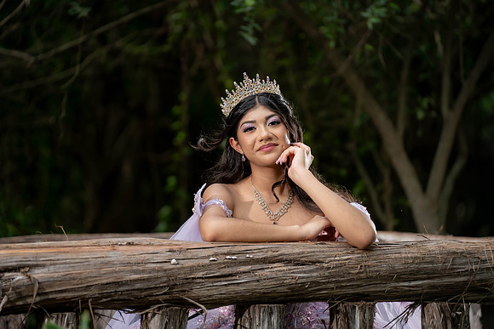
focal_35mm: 150
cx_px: 247
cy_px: 164
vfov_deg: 9.2
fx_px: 2059
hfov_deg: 13.7
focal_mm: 150
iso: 200
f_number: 2.8
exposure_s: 1/800
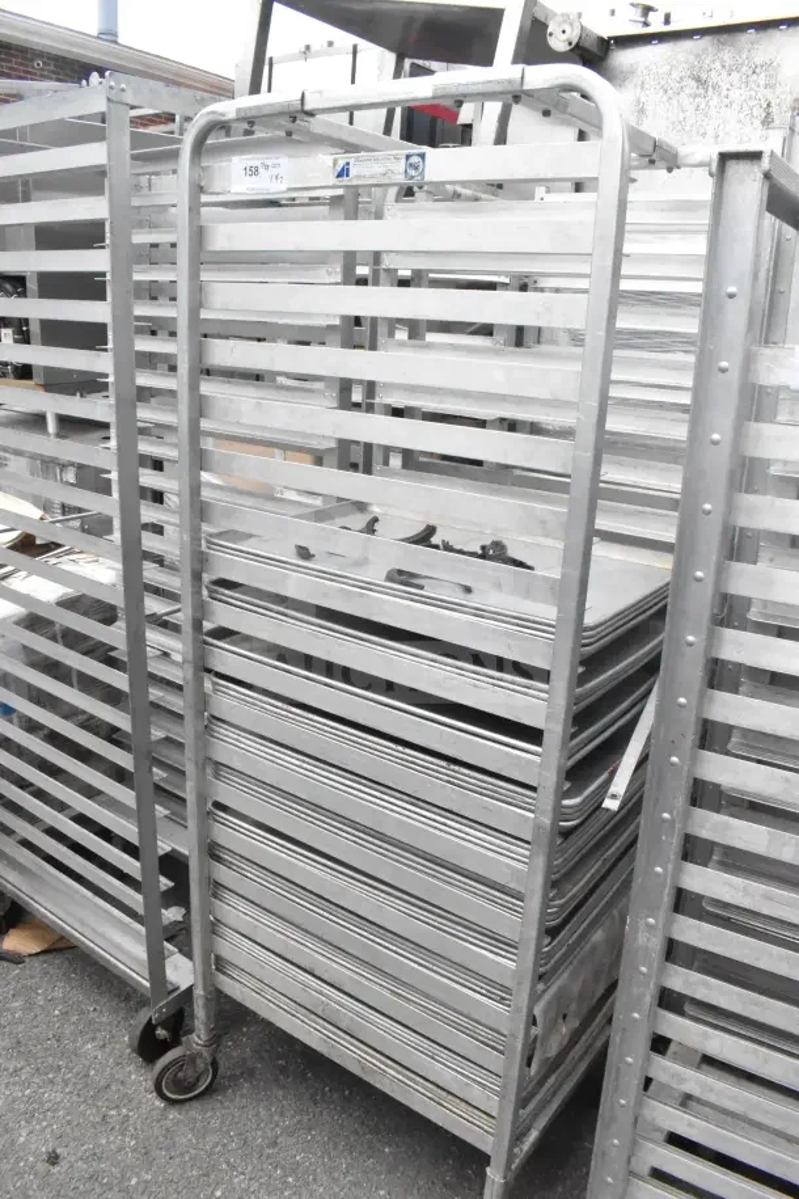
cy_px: 600
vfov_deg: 67.4
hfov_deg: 47.9
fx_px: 899
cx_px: 400
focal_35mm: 27
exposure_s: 1/1000
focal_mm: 18
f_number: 16
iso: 6400
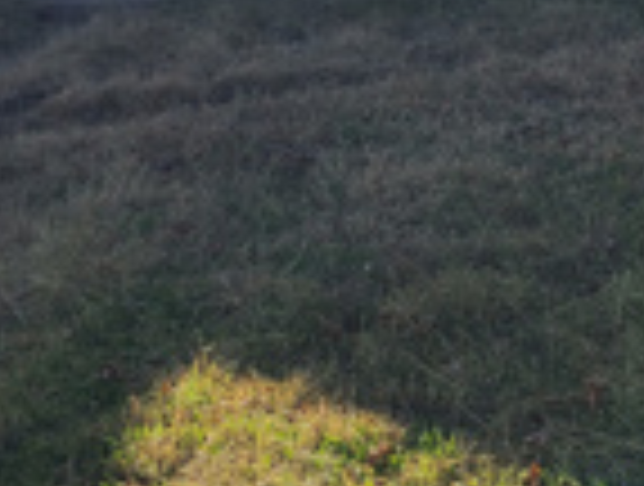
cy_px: -369
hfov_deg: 16.7
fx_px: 2164
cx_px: 594
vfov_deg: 11.9
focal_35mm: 116
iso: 40
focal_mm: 5.4
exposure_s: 1/1894
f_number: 1.8
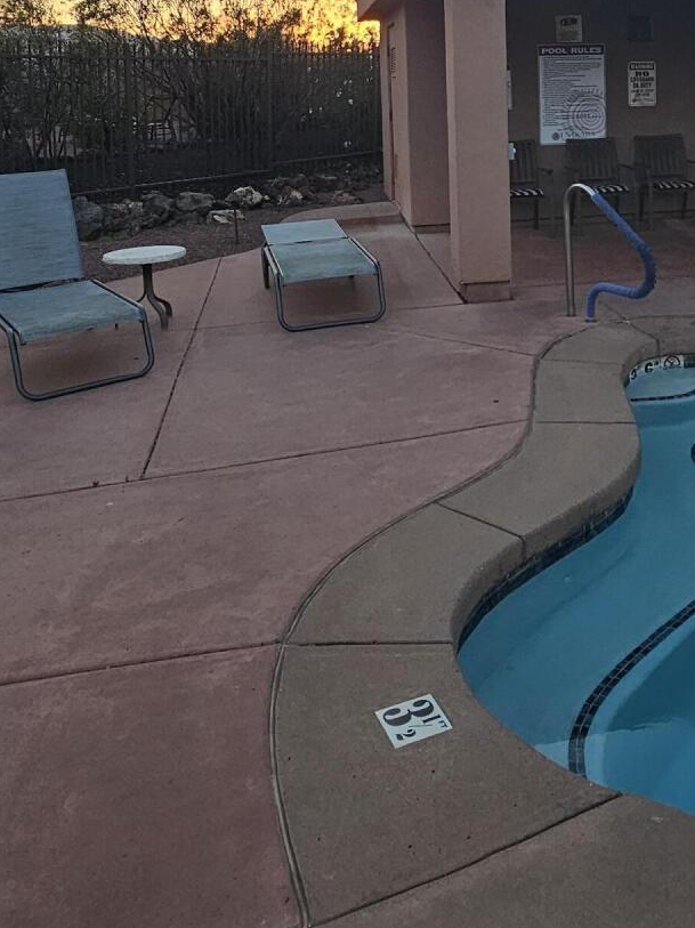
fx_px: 857
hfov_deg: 42.7
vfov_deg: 52.4
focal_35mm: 32
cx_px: 524
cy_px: 159
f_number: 2.2
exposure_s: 1/226
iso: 80
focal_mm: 2.2
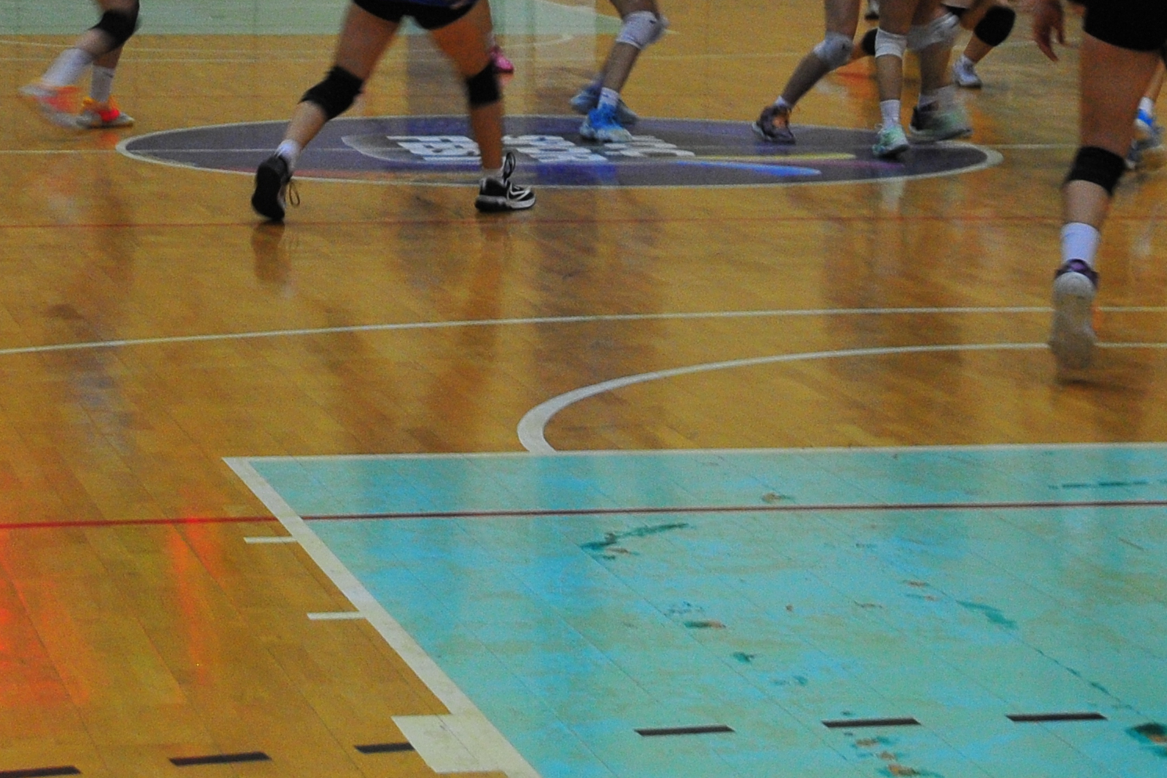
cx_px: 430
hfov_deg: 14.8
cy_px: -306
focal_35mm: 138
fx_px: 4473
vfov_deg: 9.7
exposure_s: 1/30
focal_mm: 32
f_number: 5
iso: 720
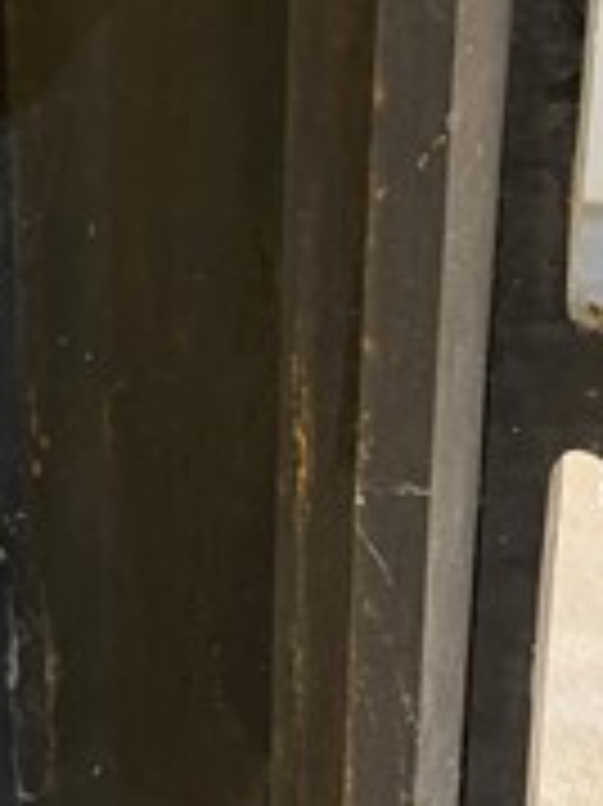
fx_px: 1302
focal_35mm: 56
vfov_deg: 34.2
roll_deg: +0.8
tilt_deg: -16.0
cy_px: 315
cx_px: 216
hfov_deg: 26.0
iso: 500
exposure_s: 1/33
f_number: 1.6
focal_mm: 5.1
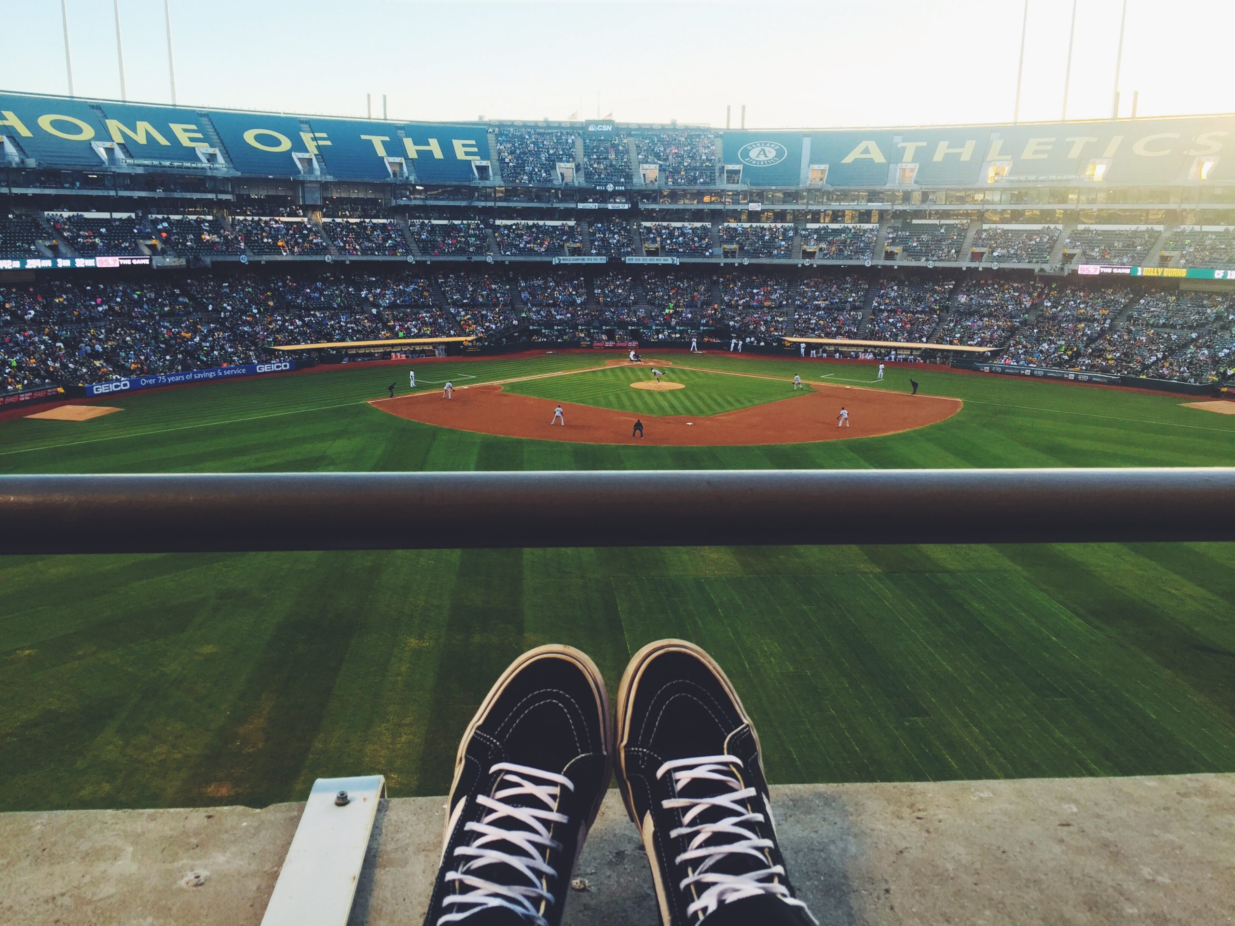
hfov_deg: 61.7
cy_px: 463
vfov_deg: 48.2
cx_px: 618
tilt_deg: -12.9
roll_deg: -0.7
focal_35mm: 29
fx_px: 1035
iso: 32
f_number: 2.2
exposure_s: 1/125
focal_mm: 4.15
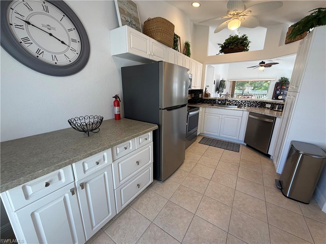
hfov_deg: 102.1
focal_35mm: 14
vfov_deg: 85.7
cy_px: 122
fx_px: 132
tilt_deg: -13.9
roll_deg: +0.0
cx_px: 163
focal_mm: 2.22
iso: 160
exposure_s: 1/120
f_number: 2.2
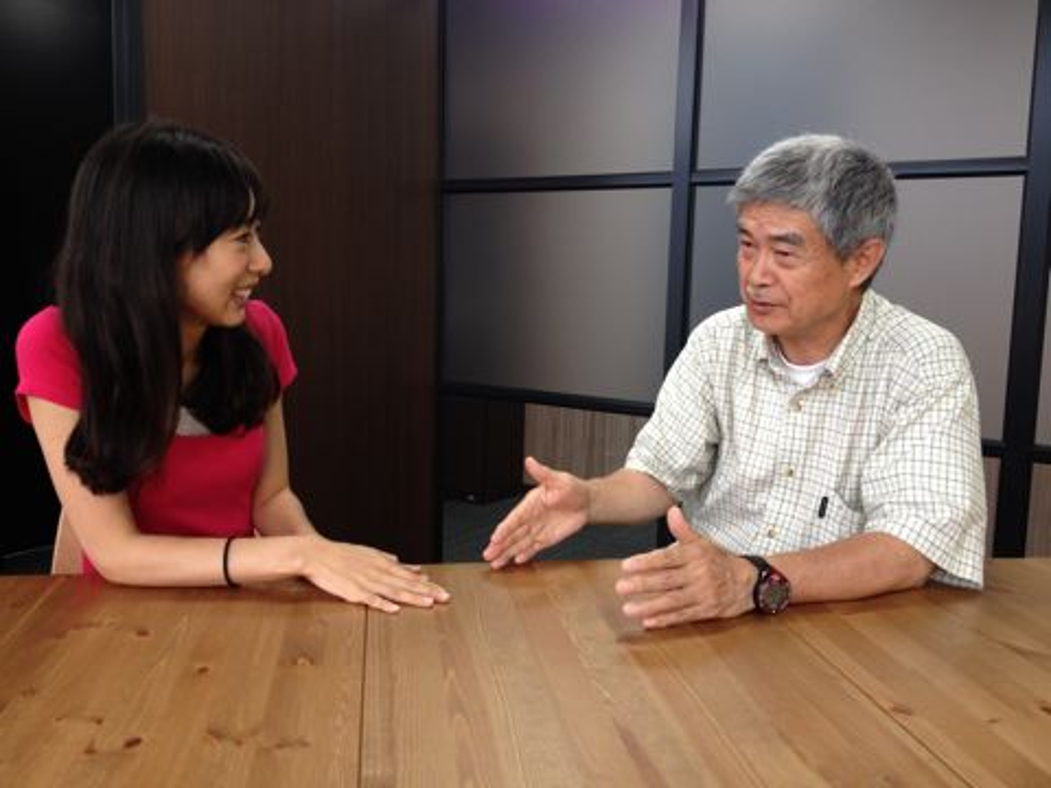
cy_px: 394
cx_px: 526
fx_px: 1063
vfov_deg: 40.7
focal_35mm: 35
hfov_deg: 52.6
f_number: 2.4
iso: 50
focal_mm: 4.28
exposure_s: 1/31
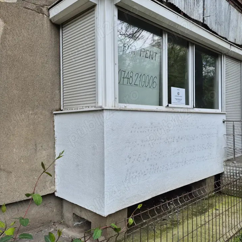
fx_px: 221
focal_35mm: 28
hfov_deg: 57.0
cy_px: 123
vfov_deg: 57.3
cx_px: 142
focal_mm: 5.4
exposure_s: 1/538
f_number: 1.8
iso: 25
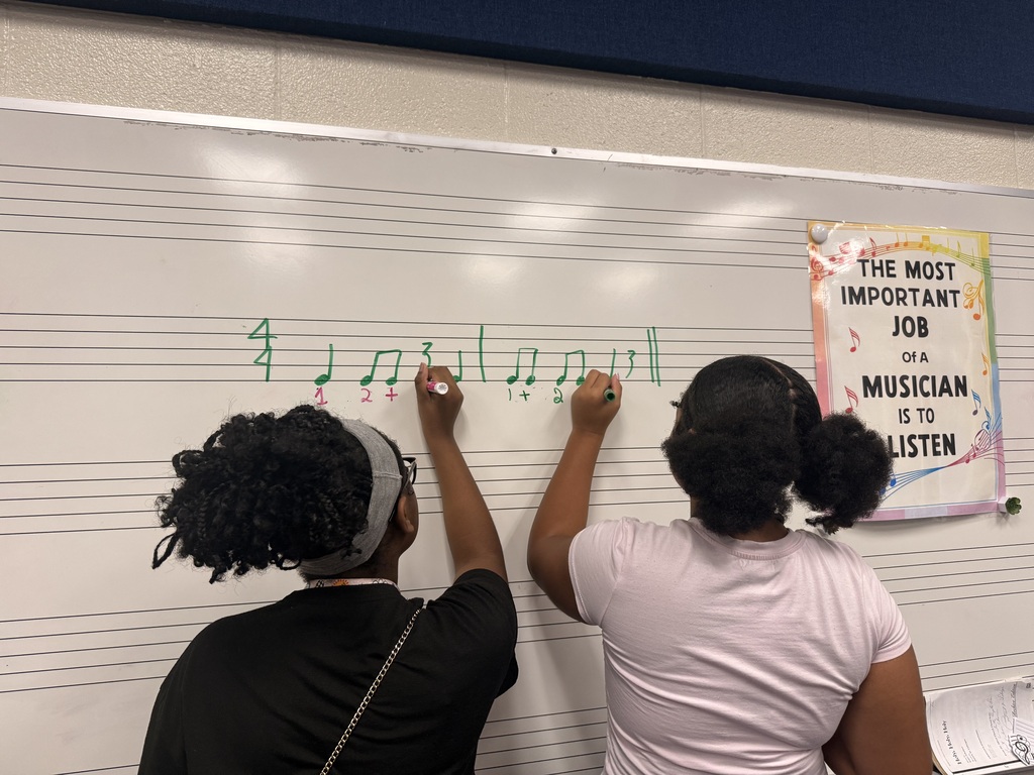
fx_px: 717
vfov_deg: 56.8
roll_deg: +1.8
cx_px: 517
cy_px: 388
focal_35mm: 24
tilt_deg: +2.8
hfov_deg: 71.6
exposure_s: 1/60
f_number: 1.78
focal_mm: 6.76
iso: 160
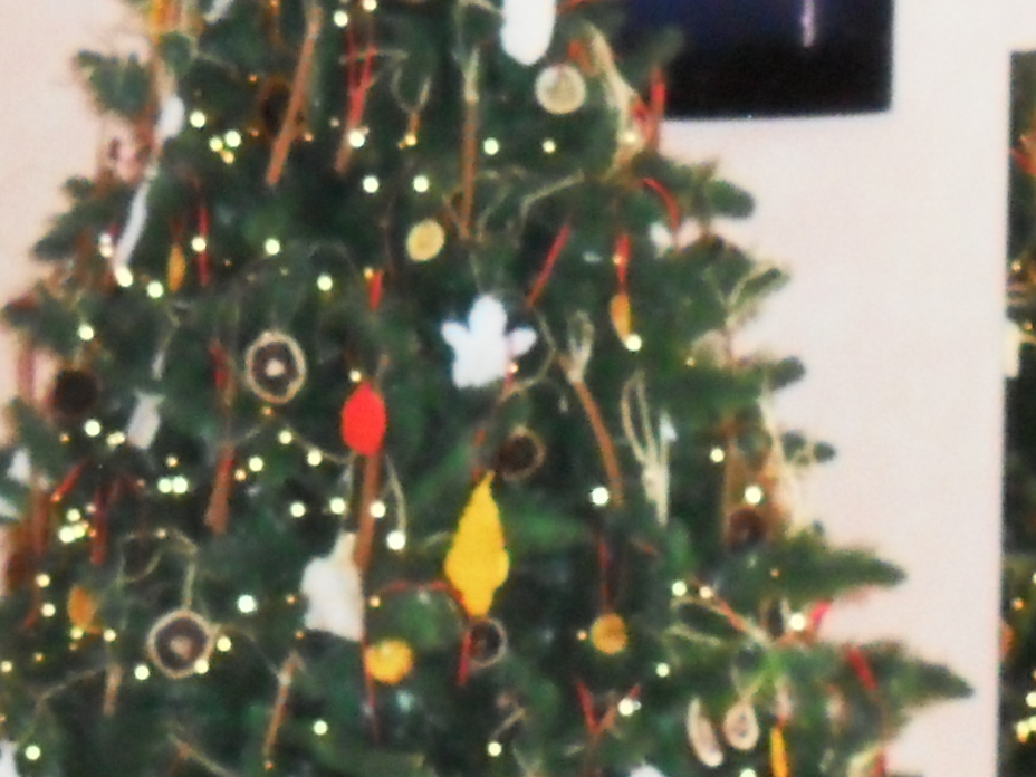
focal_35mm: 95
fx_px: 2843
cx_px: 215
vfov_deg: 15.5
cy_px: 611
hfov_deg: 20.4
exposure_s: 1/45
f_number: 3.5
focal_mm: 4.9
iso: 400
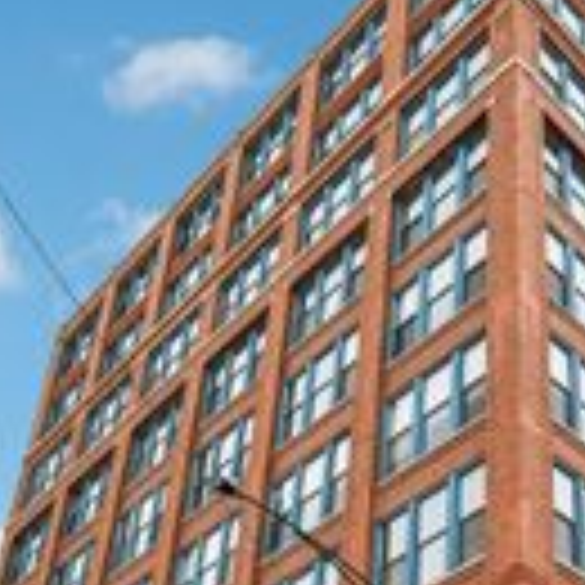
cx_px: 508
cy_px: 551
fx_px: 937
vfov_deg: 32.5
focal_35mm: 49
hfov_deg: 33.2
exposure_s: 1/320
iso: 400
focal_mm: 10
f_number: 8
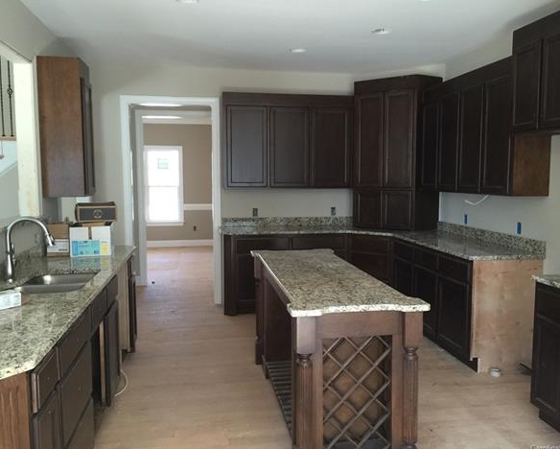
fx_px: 514
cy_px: 224
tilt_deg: -6.2
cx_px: 292
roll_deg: -1.8
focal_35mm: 31
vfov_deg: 47.2
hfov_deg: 57.1
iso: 64
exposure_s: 1/15
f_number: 2.2
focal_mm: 4.15
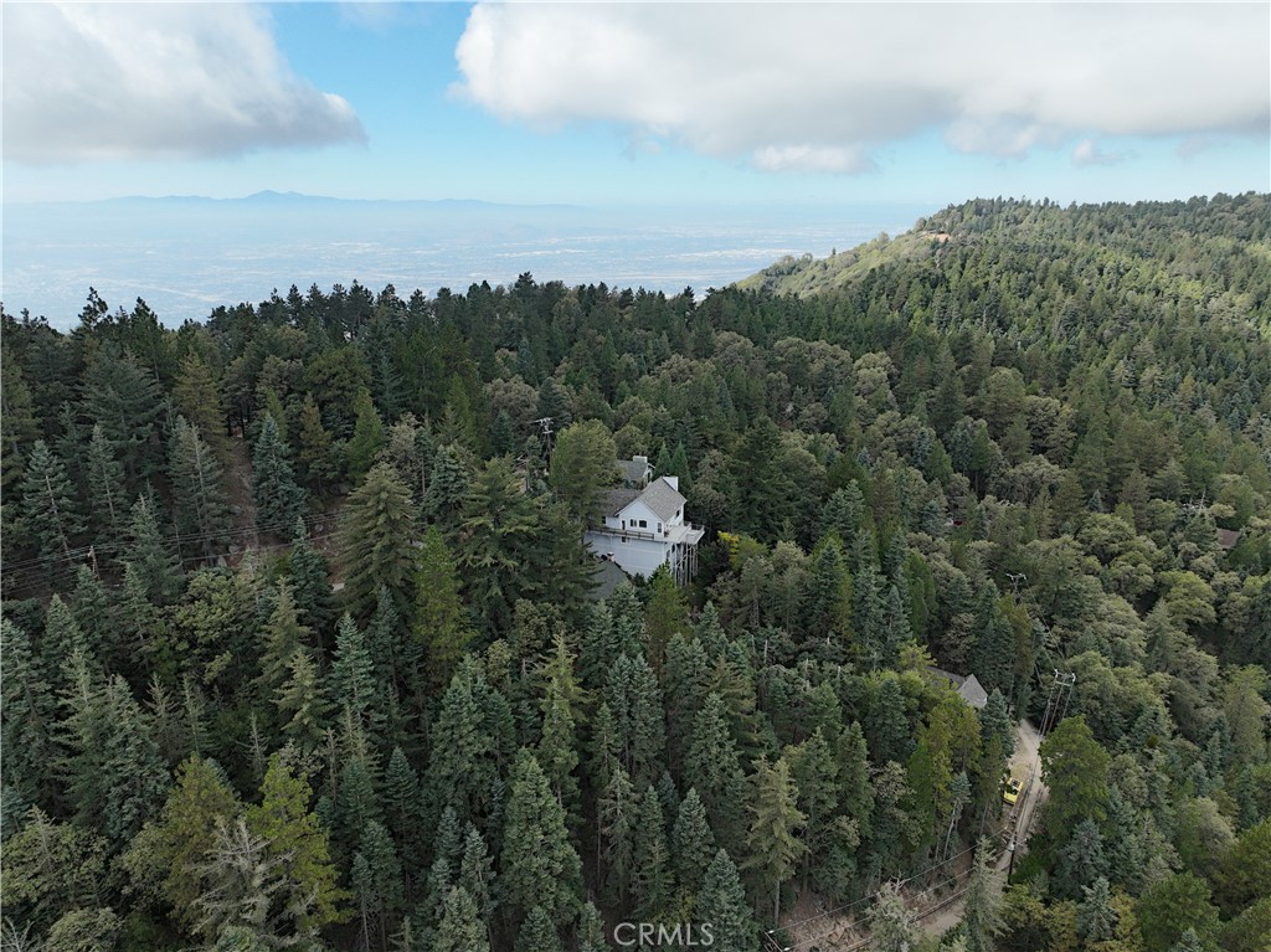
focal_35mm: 24
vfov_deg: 56.8
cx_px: 636
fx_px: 881
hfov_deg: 71.6
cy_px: 476
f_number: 2.8
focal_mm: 12.29
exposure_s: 1/1500
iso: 240
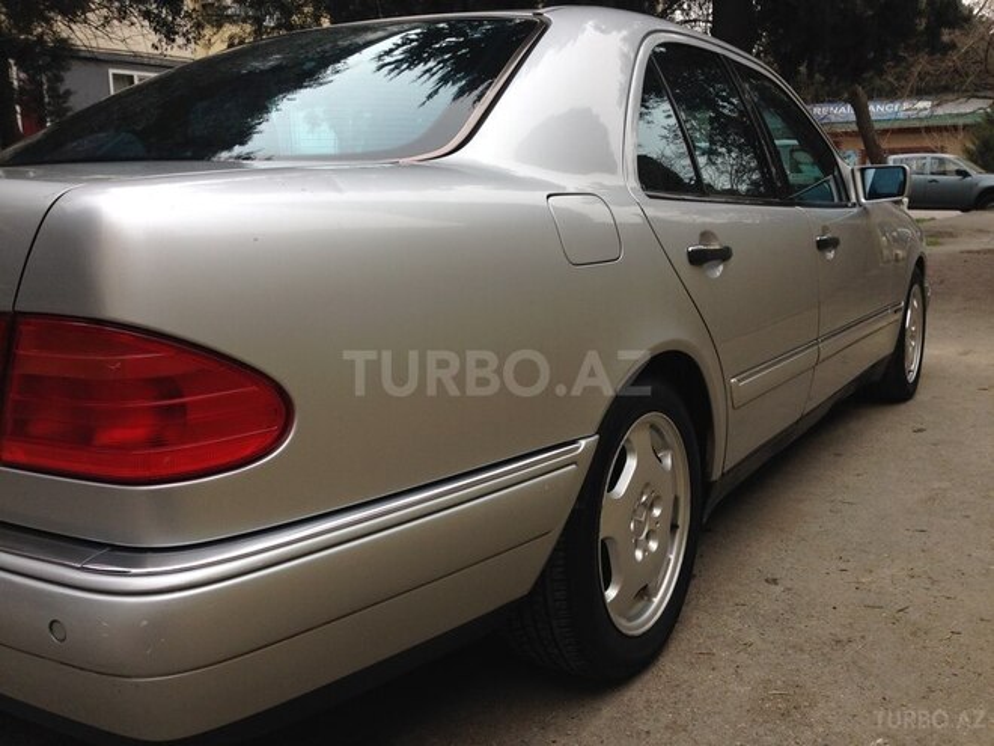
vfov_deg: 42.9
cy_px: 373
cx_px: 497
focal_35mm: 33
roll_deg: +3.0
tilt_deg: -12.2
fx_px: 948
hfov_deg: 55.4
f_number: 2.4
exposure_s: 1/306
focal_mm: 4.12
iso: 50
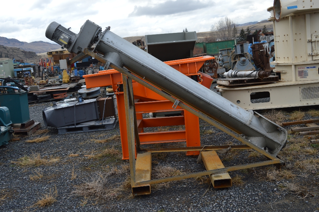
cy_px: 106
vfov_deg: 36.8
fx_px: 319
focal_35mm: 36
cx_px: 160
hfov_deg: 53.2
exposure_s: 1/125
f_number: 5.6
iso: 100
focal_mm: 24
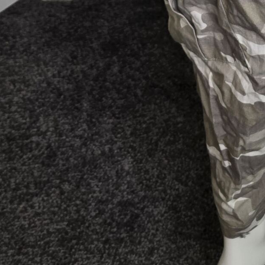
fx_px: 728
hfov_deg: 19.2
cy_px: -233
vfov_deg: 16.6
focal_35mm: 84
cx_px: 334
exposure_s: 1/50
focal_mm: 6.3
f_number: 1.7
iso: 32
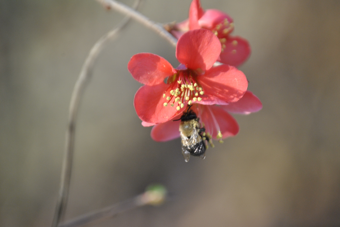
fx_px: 2837
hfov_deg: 6.9
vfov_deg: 4.6
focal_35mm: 300
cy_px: 114
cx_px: 170
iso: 400
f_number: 5.6
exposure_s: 1/160
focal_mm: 200
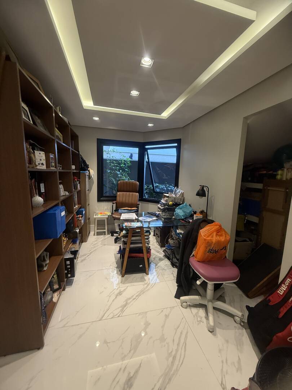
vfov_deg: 102.1
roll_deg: -2.3
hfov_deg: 85.7
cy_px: 195
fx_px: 157
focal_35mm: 14
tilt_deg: -5.7
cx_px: 146
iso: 250
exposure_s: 1/60
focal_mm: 2.22
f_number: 2.2
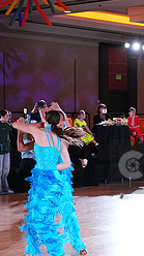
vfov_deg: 20.7
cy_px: 167
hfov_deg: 11.2
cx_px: 223
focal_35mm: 103
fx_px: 701
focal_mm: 42
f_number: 5.6
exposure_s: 1/400
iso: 5000
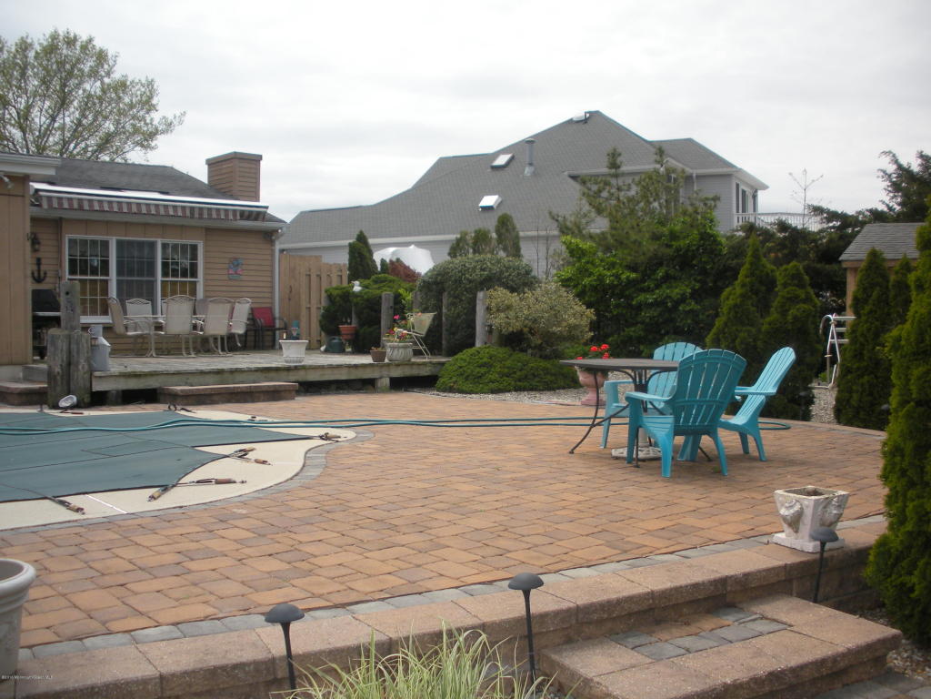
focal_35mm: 35
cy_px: 350
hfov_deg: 52.6
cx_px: 466
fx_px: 941
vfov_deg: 40.7
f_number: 3.5
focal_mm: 6.3
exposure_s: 1/1147
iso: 92
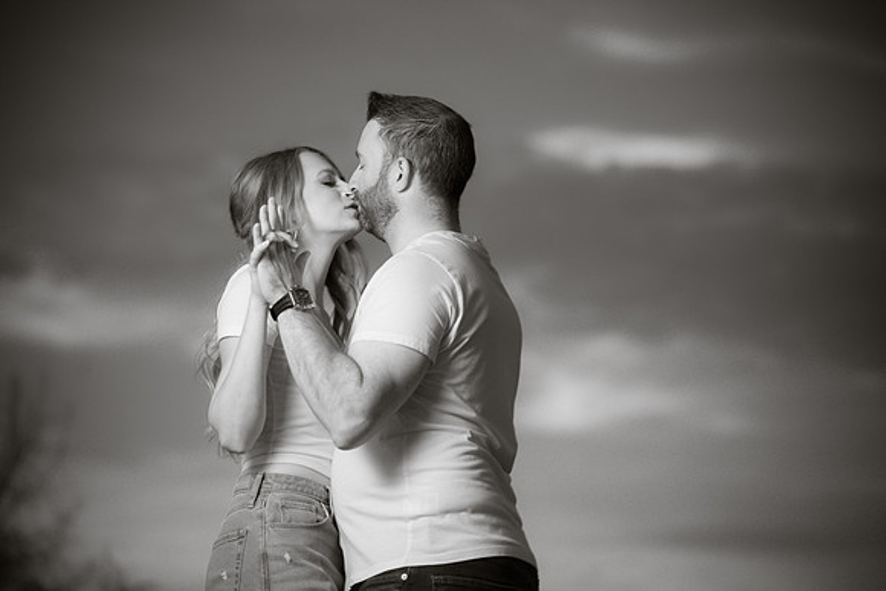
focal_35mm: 159
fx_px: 3914
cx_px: 443
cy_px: 296
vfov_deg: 8.6
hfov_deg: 12.9
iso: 400
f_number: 4
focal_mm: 159
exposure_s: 1/250
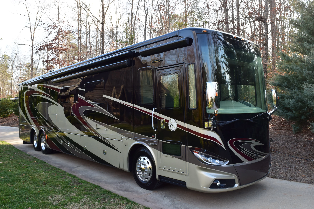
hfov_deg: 61.9
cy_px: 104
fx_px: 262
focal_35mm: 30
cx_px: 157
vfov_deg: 43.6
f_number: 9
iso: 400
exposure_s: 1/160
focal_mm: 20
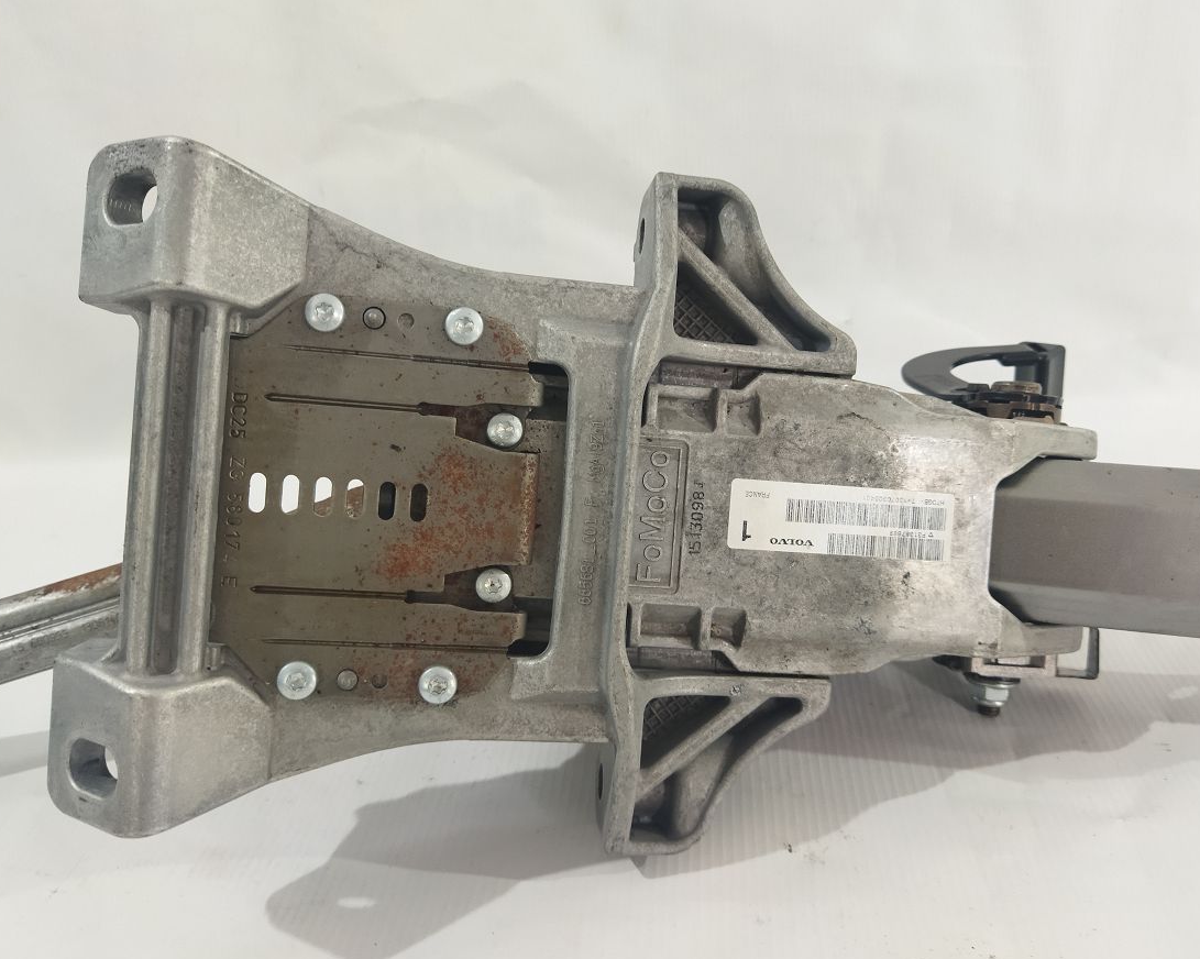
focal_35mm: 29
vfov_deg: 49.9
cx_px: 643
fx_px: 1030
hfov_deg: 60.4
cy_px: 475
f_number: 1.79
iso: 222
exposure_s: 1/50
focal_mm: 4.71
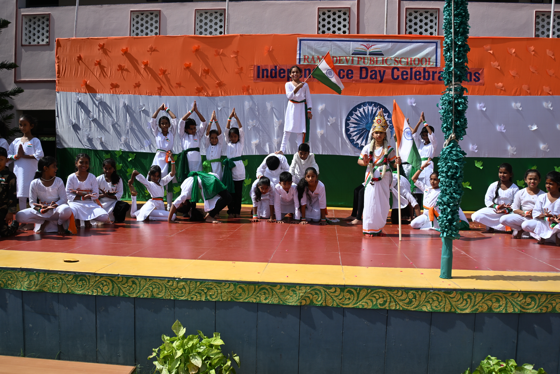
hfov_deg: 43.0
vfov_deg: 29.4
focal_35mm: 46
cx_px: 280
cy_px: 187
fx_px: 712
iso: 100
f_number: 10
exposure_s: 1/400
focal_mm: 30.5
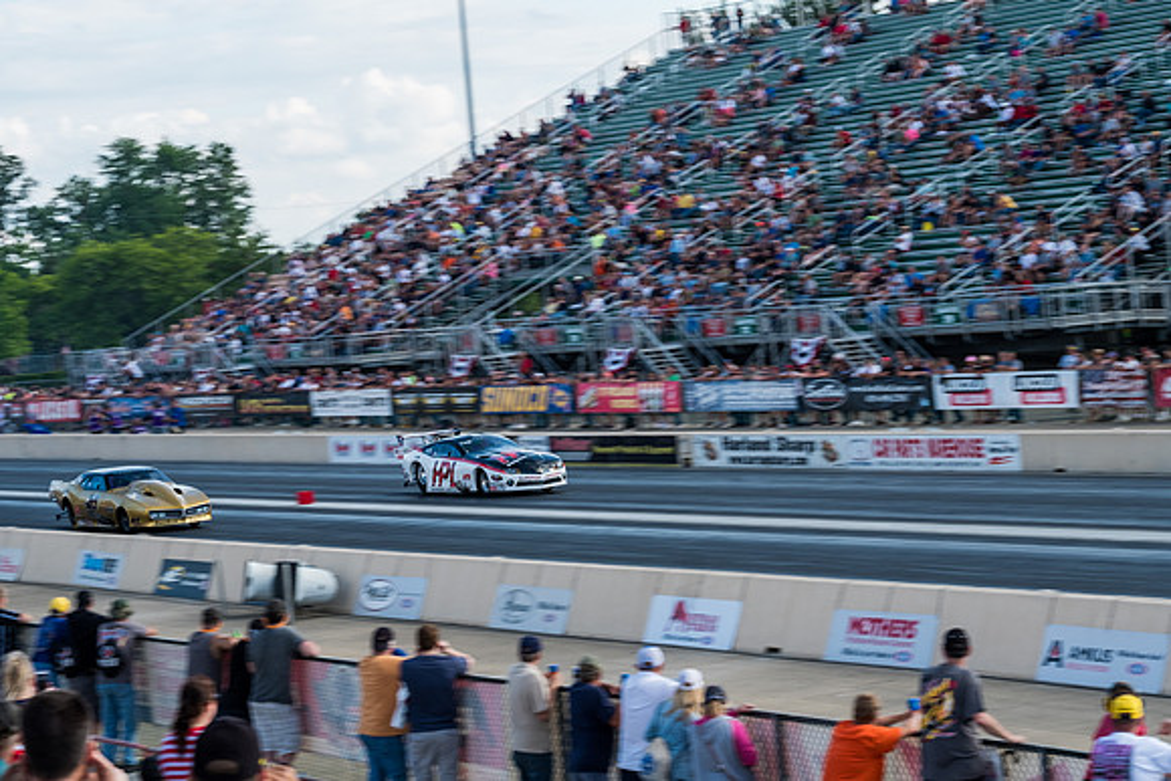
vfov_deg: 12.2
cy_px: 390
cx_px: 586
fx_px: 3644
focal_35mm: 112
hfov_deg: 18.3
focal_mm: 74.4
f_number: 9
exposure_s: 1/200
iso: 400
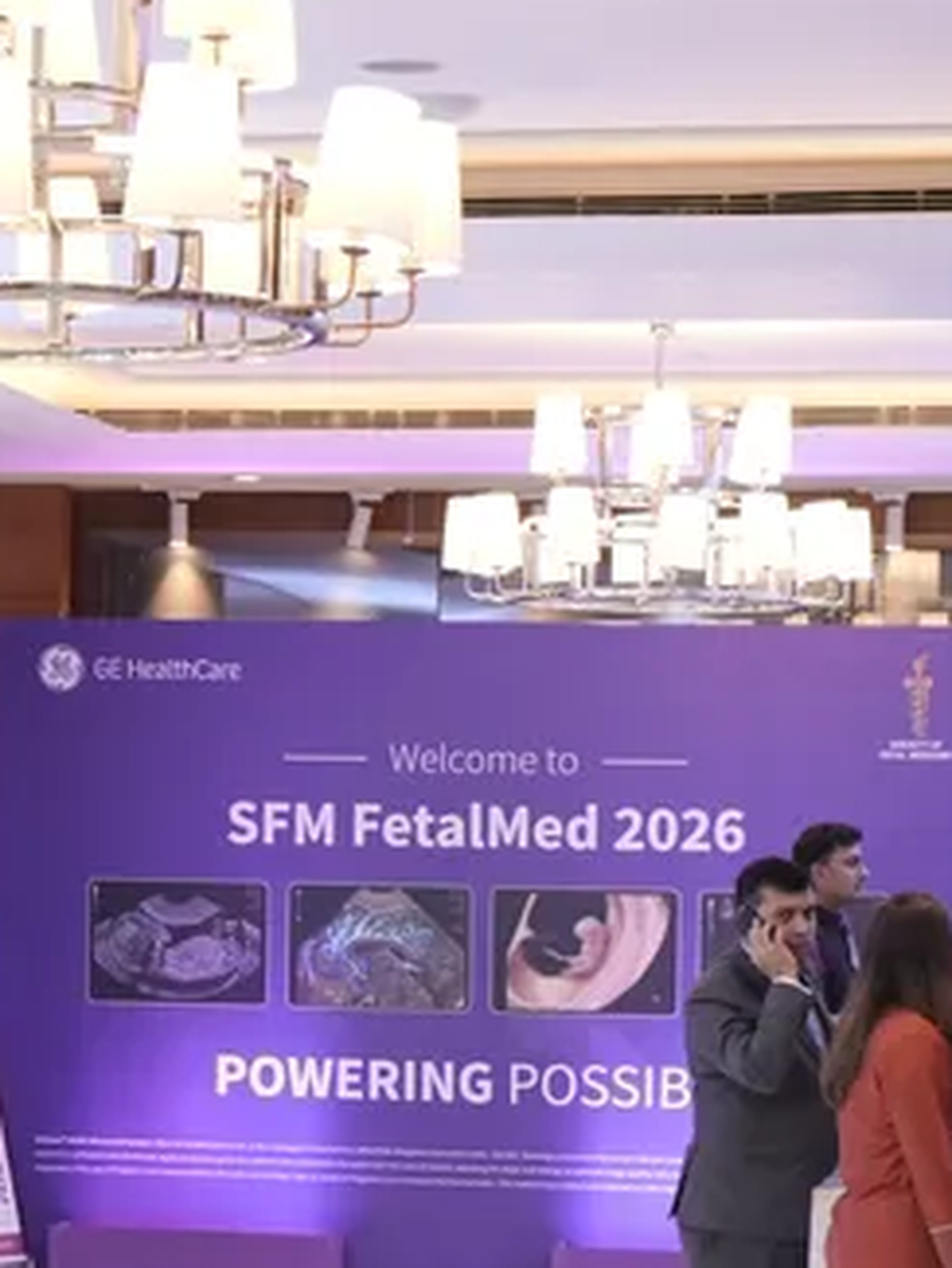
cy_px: 1028
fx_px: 4434
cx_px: 90
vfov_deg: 16.2
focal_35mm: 121
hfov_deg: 12.2
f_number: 4
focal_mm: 32
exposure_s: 1/160
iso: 1600
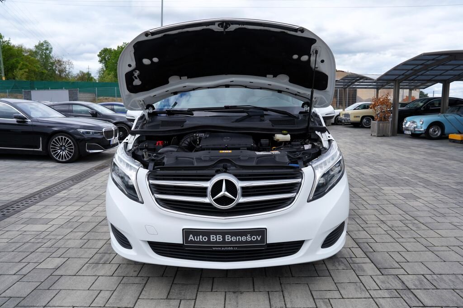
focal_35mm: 24
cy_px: 154
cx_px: 232
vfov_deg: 53.1
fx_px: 309
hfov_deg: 73.8
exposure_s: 1/200
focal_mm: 24
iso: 100
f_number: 8
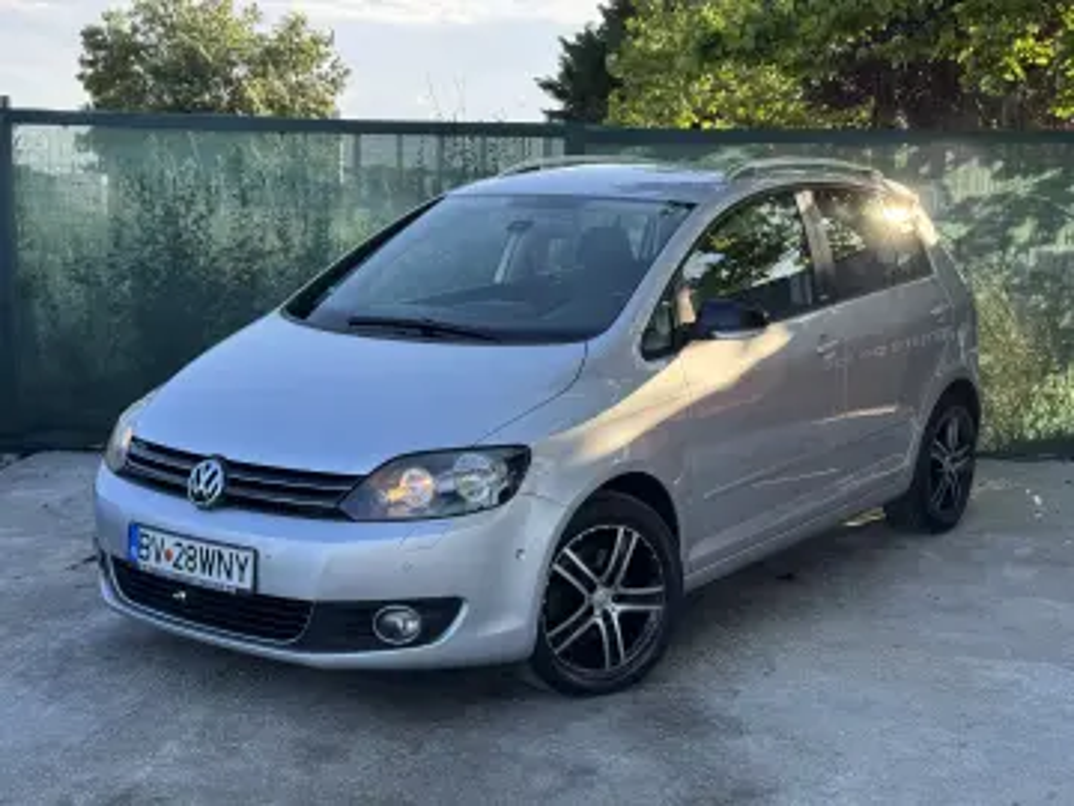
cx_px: 537
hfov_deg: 39.7
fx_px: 1489
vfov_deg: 30.3
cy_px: 403
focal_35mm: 48
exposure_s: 1/783
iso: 64
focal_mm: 6.76
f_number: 1.78
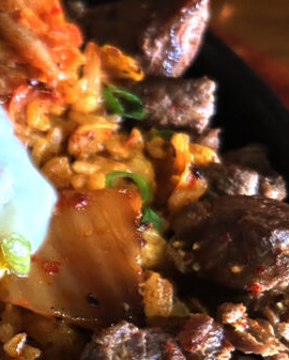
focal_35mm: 77
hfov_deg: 16.3
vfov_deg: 24.4
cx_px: -254
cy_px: 283
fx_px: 823
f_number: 1.5
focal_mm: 5.7
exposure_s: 1/51
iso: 500
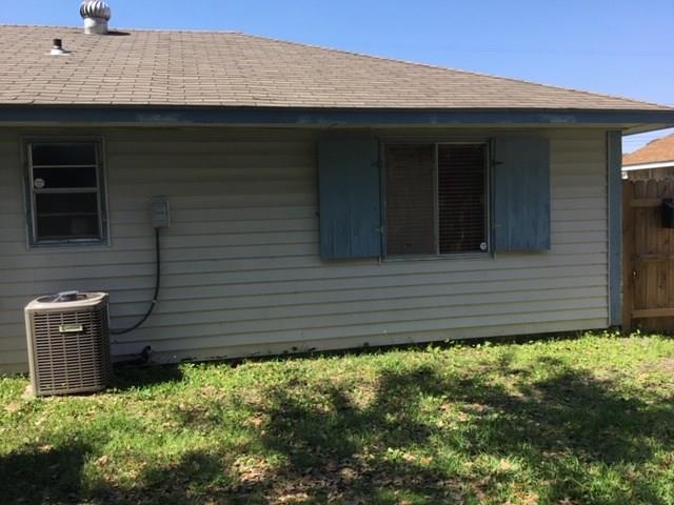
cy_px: 252
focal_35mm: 31
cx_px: 337
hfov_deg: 58.4
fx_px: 604
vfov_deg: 45.4
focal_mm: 3.3
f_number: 2.4
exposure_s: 1/515
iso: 25
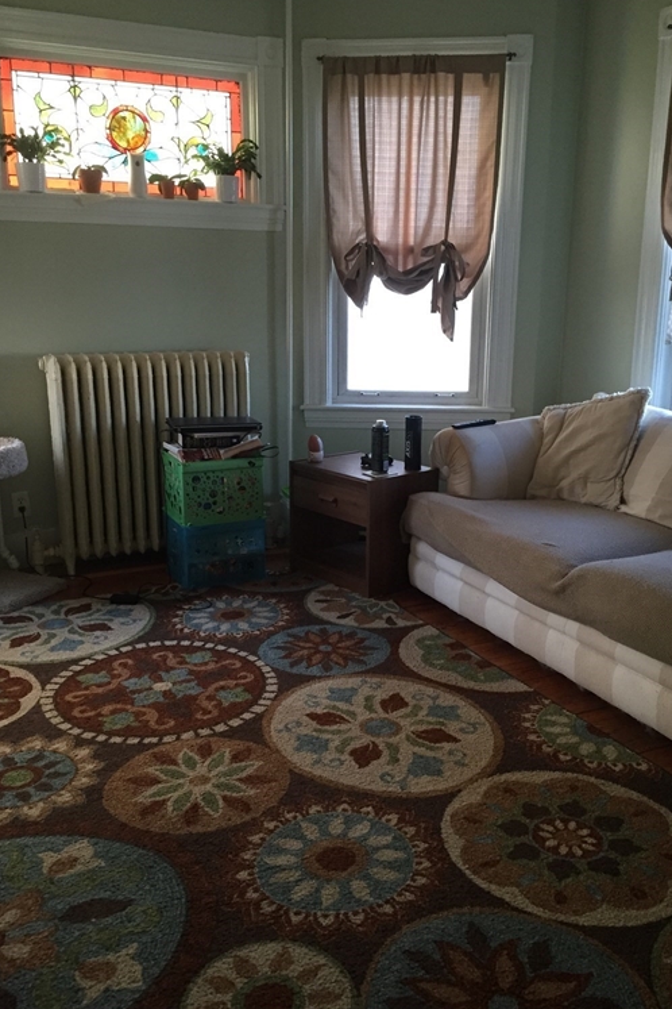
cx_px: 345
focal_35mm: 31
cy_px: 509
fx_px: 868
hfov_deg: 42.3
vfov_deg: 60.3
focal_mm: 4.15
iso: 125
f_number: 2.2
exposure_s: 1/30
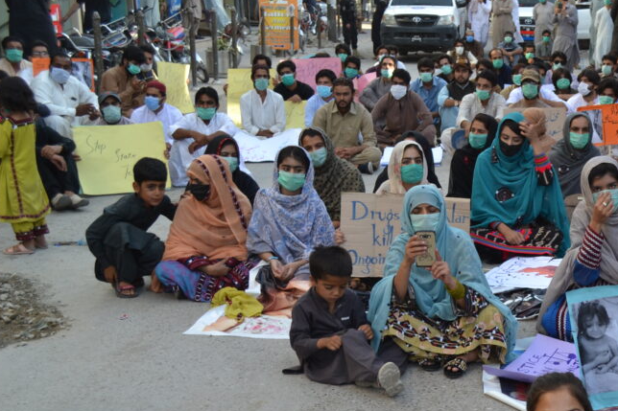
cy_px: 314
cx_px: 548
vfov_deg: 22.4
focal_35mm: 60
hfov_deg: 31.9
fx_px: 1030
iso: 220
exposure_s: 1/125
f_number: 5.6
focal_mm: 22
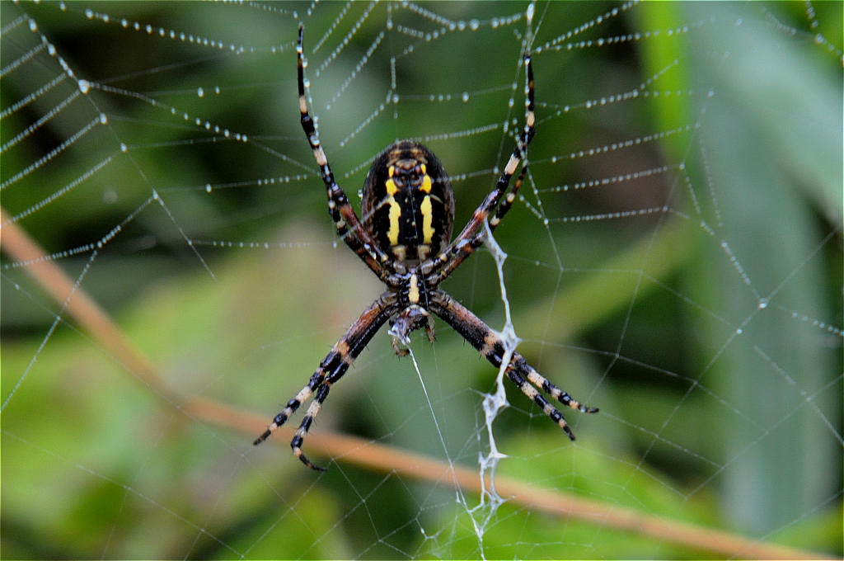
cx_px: 422
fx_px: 14751
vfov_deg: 2.2
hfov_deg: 3.3
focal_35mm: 630
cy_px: 280
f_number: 10
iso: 1250
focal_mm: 420
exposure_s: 1/30
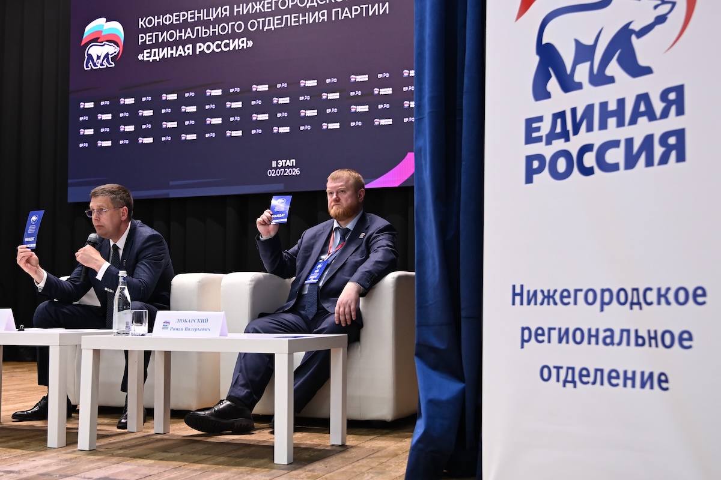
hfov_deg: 46.4
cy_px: 240
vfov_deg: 31.9
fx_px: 841
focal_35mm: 42
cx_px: 360
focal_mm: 28
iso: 1000
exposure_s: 1/200
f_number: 2.8
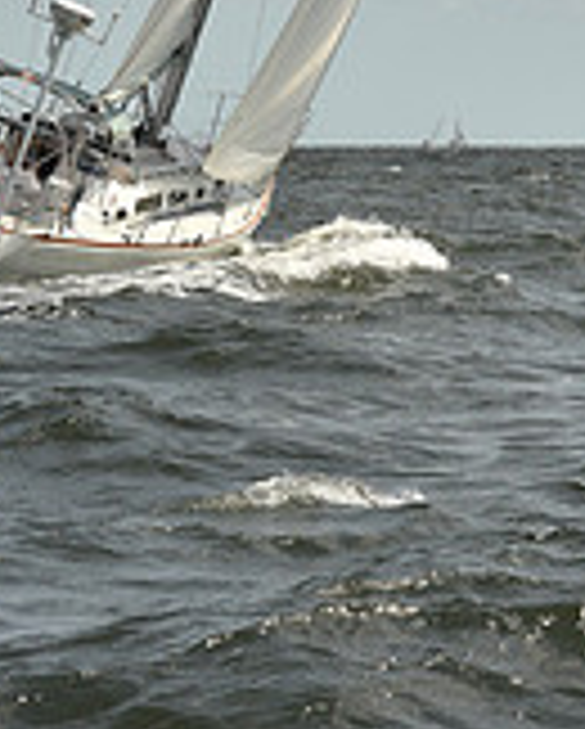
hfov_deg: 6.6
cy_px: -544
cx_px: 443
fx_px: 5076
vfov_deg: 8.0
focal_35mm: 235
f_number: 10
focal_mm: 70
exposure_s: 1/800
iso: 250
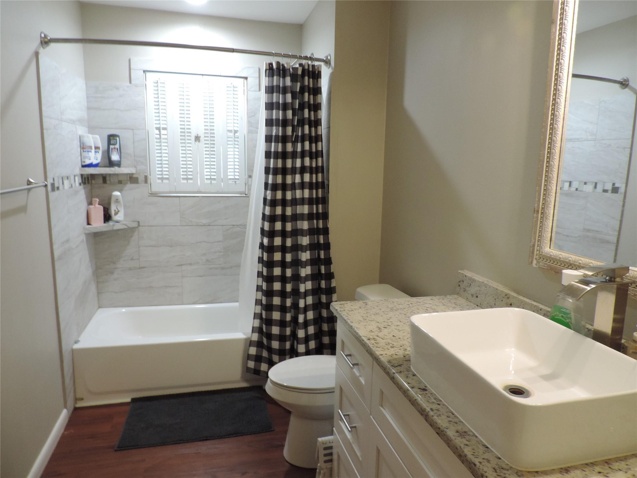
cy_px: 239
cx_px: 318
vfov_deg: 56.8
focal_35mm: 24
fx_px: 442
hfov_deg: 71.6
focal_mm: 4.3
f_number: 3
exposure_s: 1/30
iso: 400
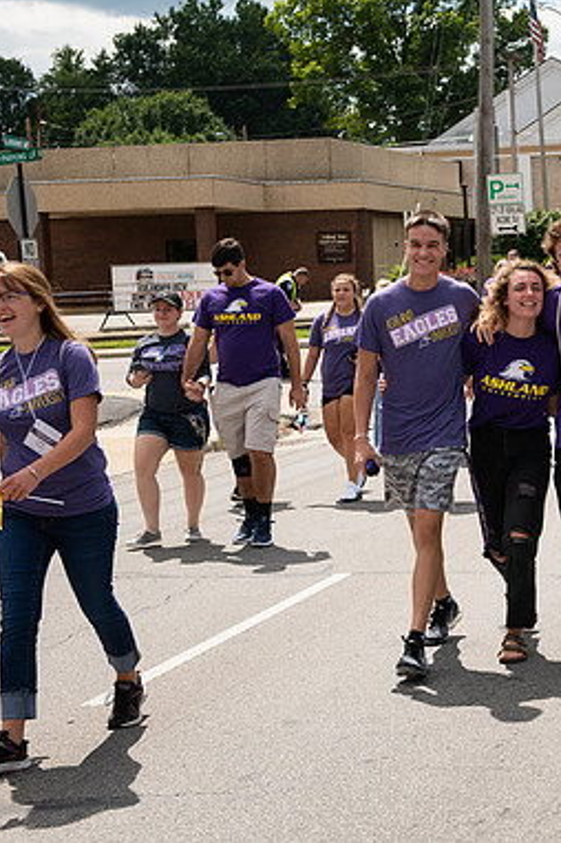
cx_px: 548
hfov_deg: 17.5
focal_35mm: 76
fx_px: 1780
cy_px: 418
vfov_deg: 26.7
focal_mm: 50
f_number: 6.3
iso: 250
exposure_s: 1/800
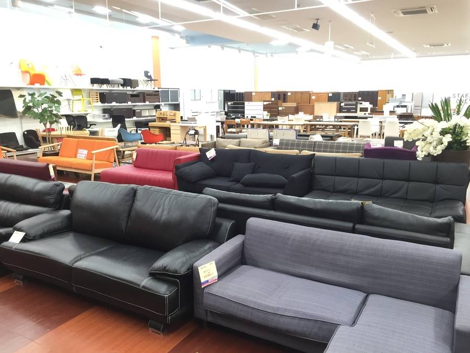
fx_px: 394
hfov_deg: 61.7
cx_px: 235
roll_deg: +0.3
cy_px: 176
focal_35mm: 29
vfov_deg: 48.2
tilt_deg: -10.0
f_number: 2.2
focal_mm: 4.15
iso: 64
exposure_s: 1/30
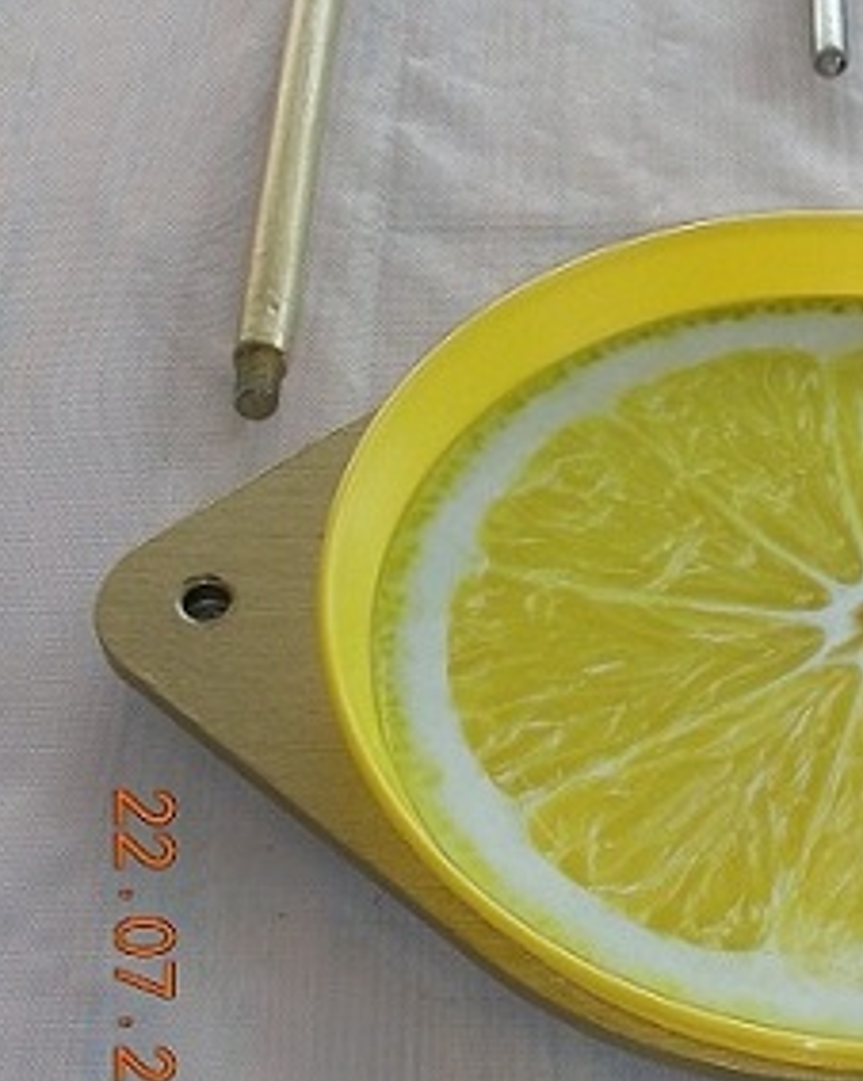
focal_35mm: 80
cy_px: 453
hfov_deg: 18.7
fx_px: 2557
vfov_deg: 23.8
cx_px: 836
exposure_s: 1/96.3
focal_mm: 6.3
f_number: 3.5
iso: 50
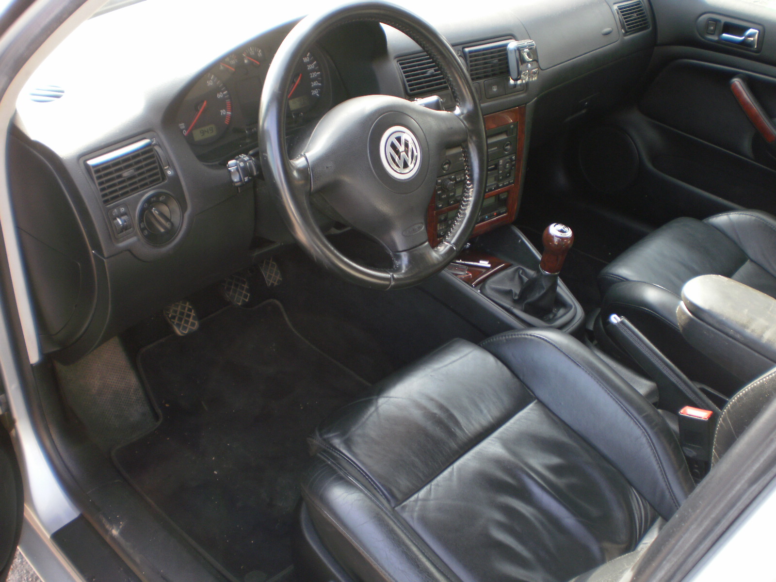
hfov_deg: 51.4
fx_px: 807
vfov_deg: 39.7
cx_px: 388
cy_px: 291
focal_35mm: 36
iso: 100
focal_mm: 6.3
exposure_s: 1/40
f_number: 3.1
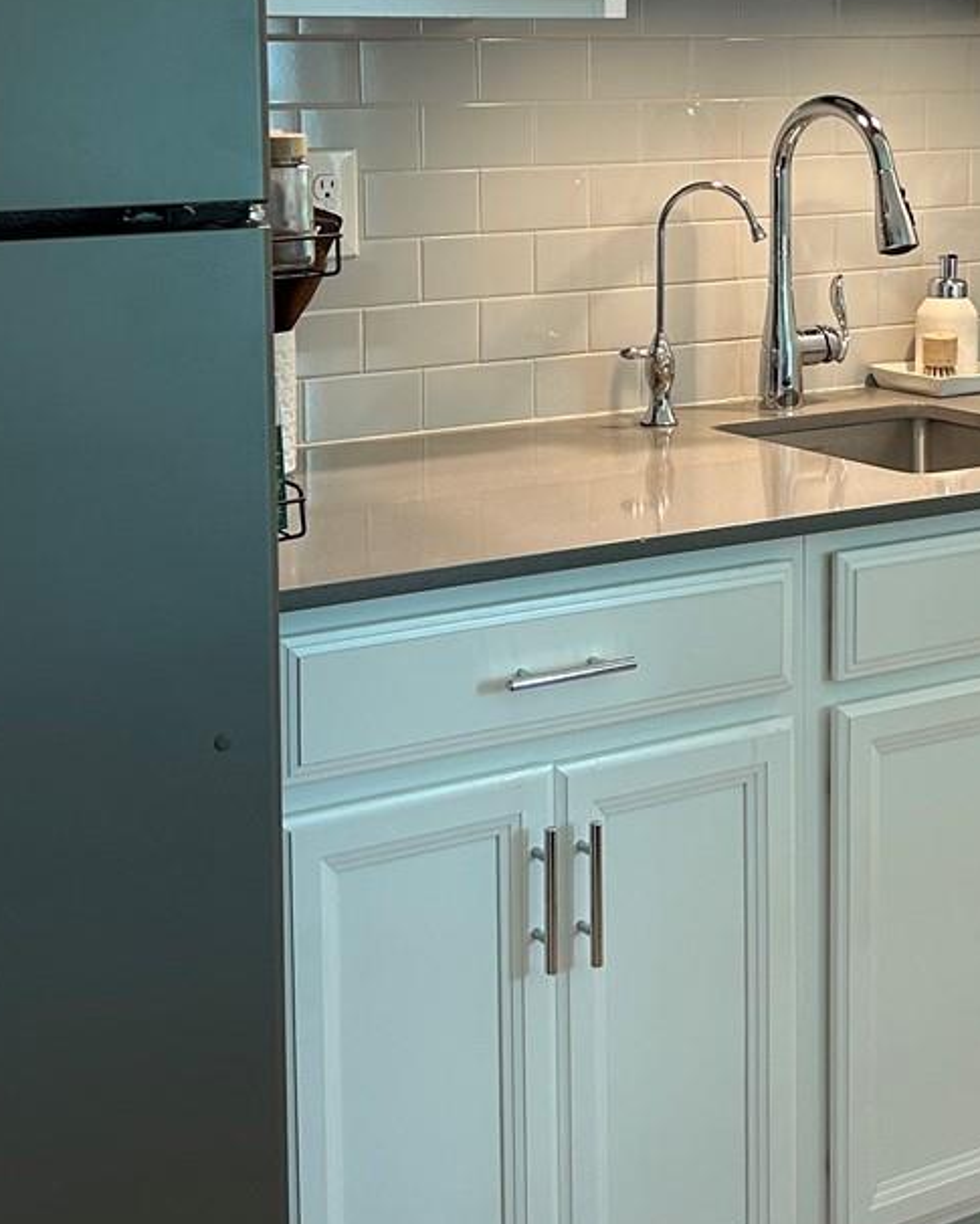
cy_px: 293
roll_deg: +0.0
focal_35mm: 67
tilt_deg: -6.5
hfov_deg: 22.7
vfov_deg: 27.9
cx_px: 651
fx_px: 2428
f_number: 1.5
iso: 80
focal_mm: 5.7
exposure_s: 1/60
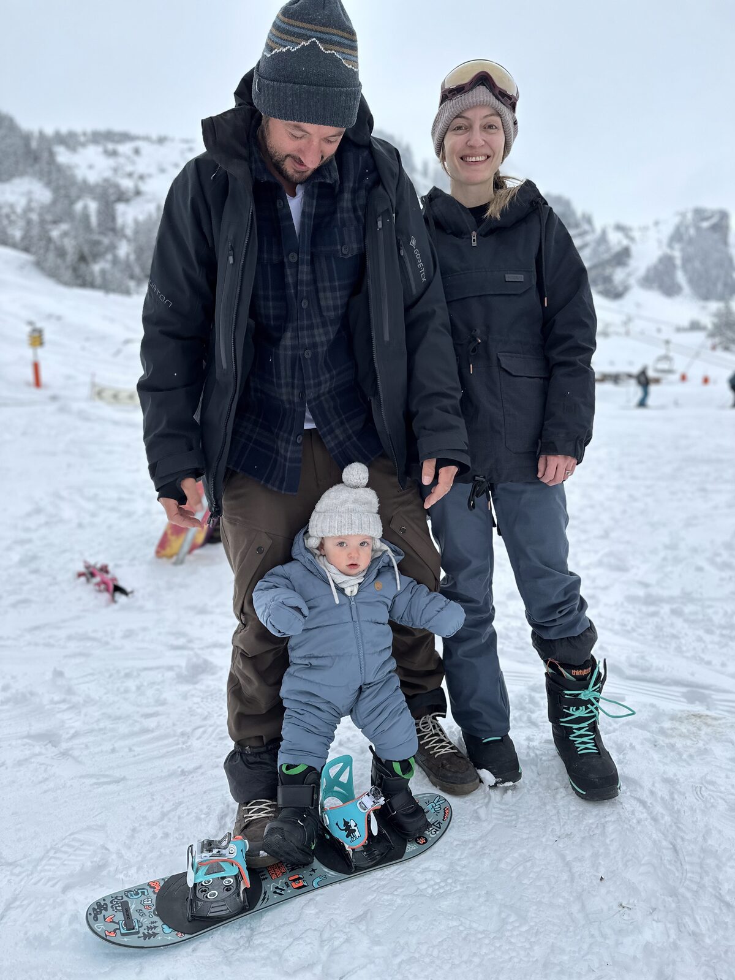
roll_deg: +2.0
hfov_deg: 56.8
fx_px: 679
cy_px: 490
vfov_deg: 71.6
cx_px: 368
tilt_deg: -4.5
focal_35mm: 24
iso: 80
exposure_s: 1/3356
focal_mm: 6.86
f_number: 1.78
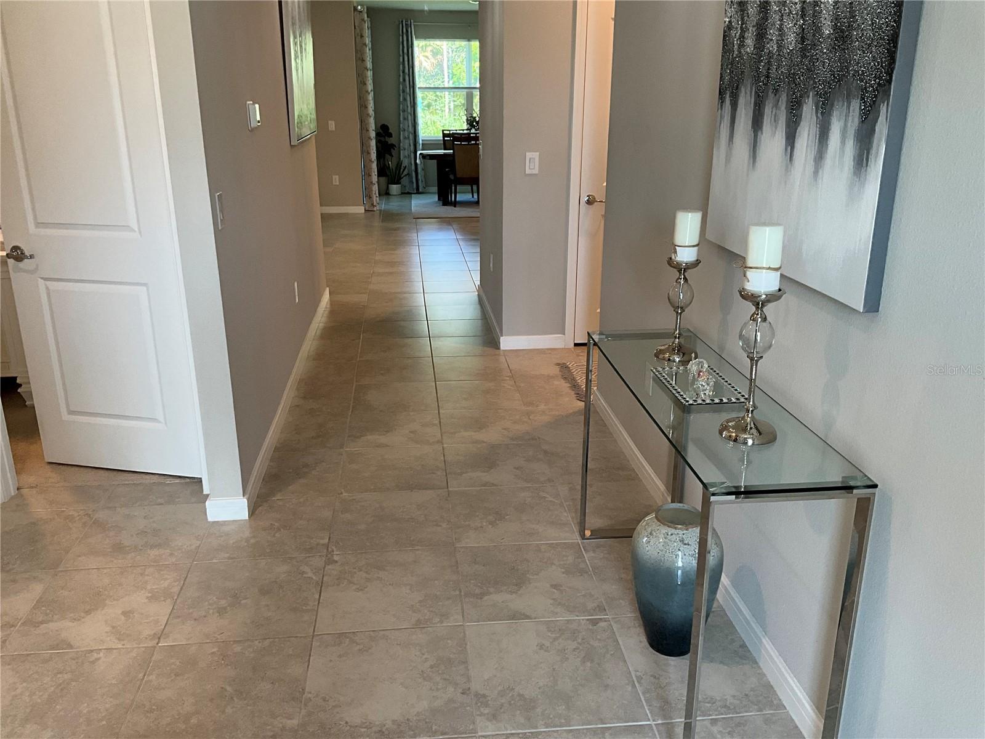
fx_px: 825
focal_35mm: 29
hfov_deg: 61.7
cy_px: 370
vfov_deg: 48.2
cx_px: 492
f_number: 1.8
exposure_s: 1/60
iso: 64
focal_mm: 3
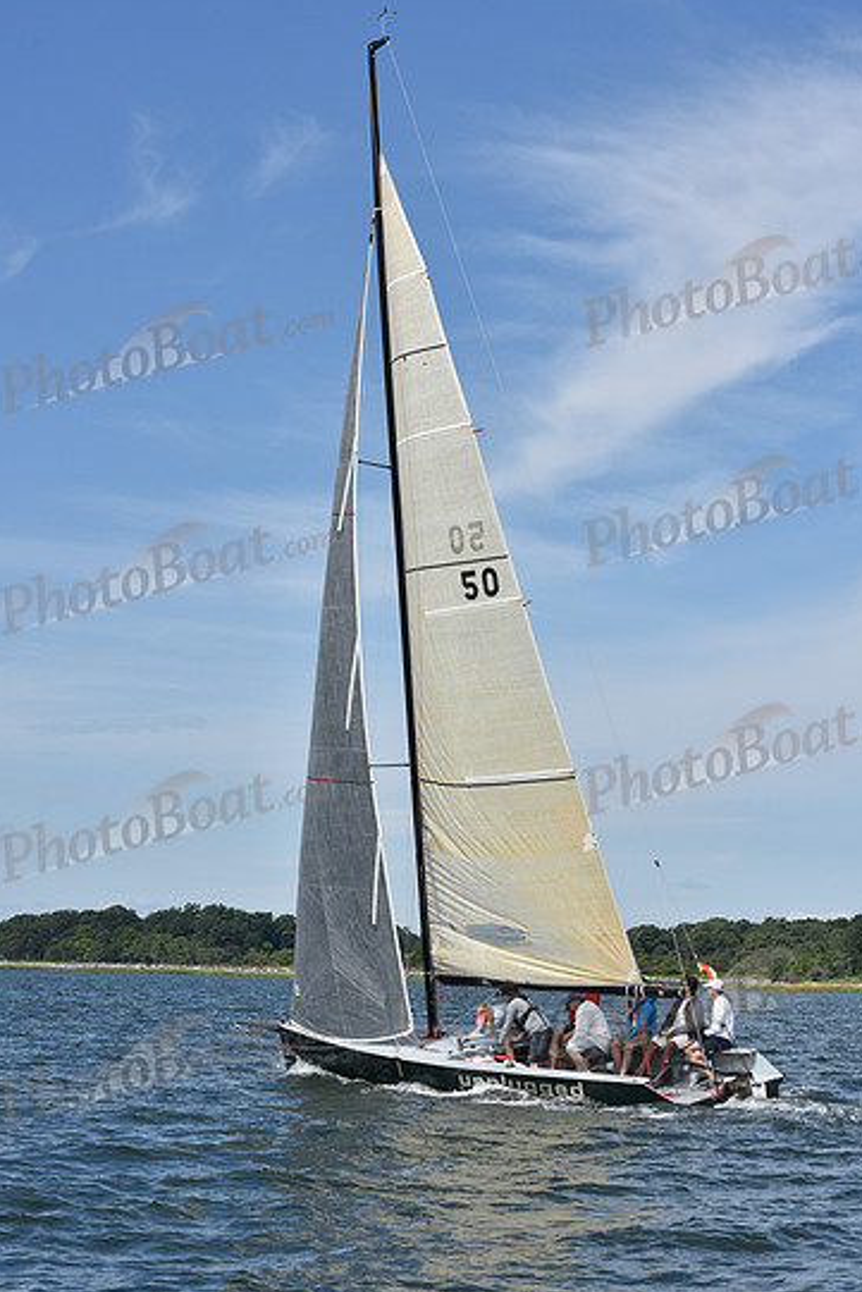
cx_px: 460
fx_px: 2692
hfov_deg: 18.2
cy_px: 664
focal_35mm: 75
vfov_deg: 27.0
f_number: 10
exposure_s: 1/1000
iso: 320
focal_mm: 70
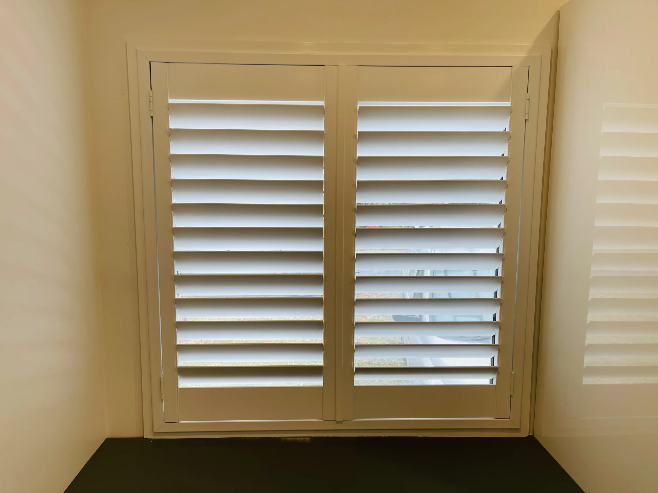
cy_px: 246
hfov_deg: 67.3
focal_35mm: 26
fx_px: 494
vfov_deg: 53.1
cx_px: 329
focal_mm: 5.1
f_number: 1.6
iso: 32
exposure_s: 1/101
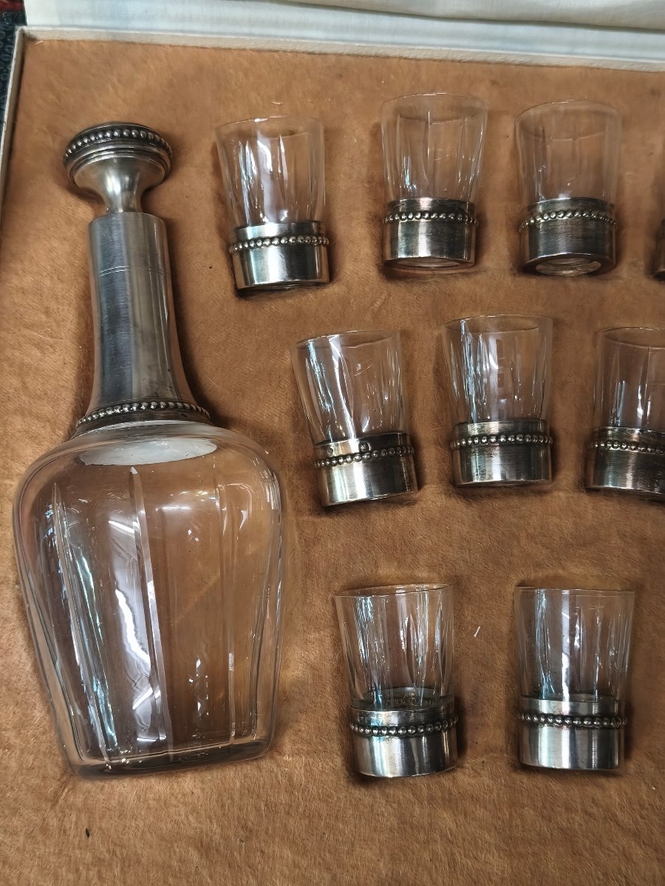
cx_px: 332
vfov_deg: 41.2
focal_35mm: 46
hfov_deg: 31.5
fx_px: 1178
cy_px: 443
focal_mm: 6.06
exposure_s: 1/33.3
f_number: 1.7
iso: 1000
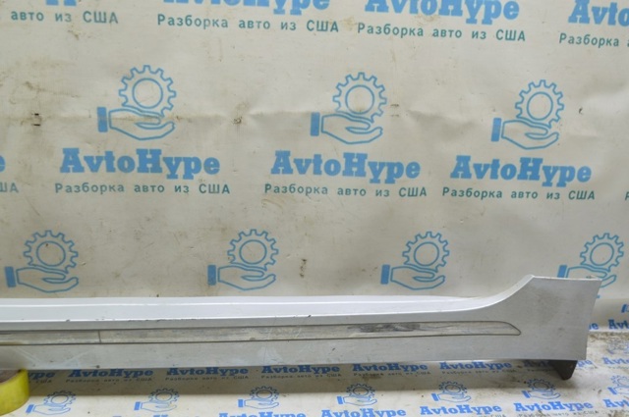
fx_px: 654
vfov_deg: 35.4
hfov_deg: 51.3
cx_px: 314
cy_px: 208
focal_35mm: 38
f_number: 5.6
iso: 400
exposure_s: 1/20
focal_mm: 25
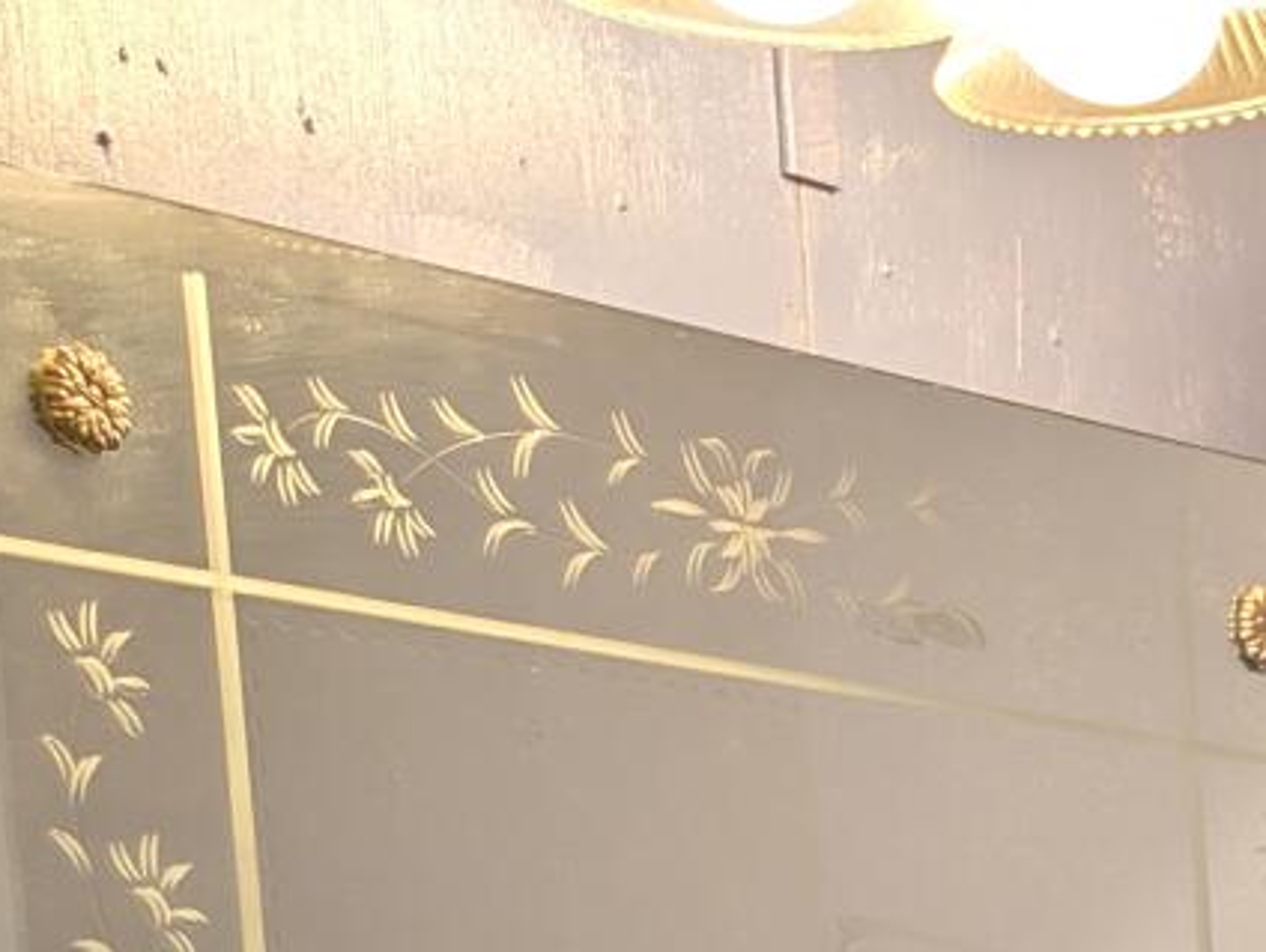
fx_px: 6224
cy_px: 2701
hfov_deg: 10.3
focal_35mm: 170
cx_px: 2837
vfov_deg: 7.8
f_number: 1.68
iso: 32
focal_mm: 6.9
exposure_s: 1/120
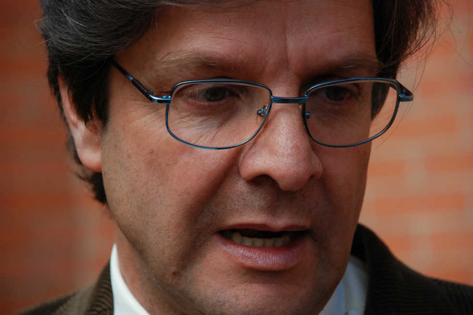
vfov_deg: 6.8
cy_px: 158
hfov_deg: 10.2
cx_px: 236
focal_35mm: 202
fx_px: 2659
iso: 500
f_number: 7.1
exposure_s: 1/640
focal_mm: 135
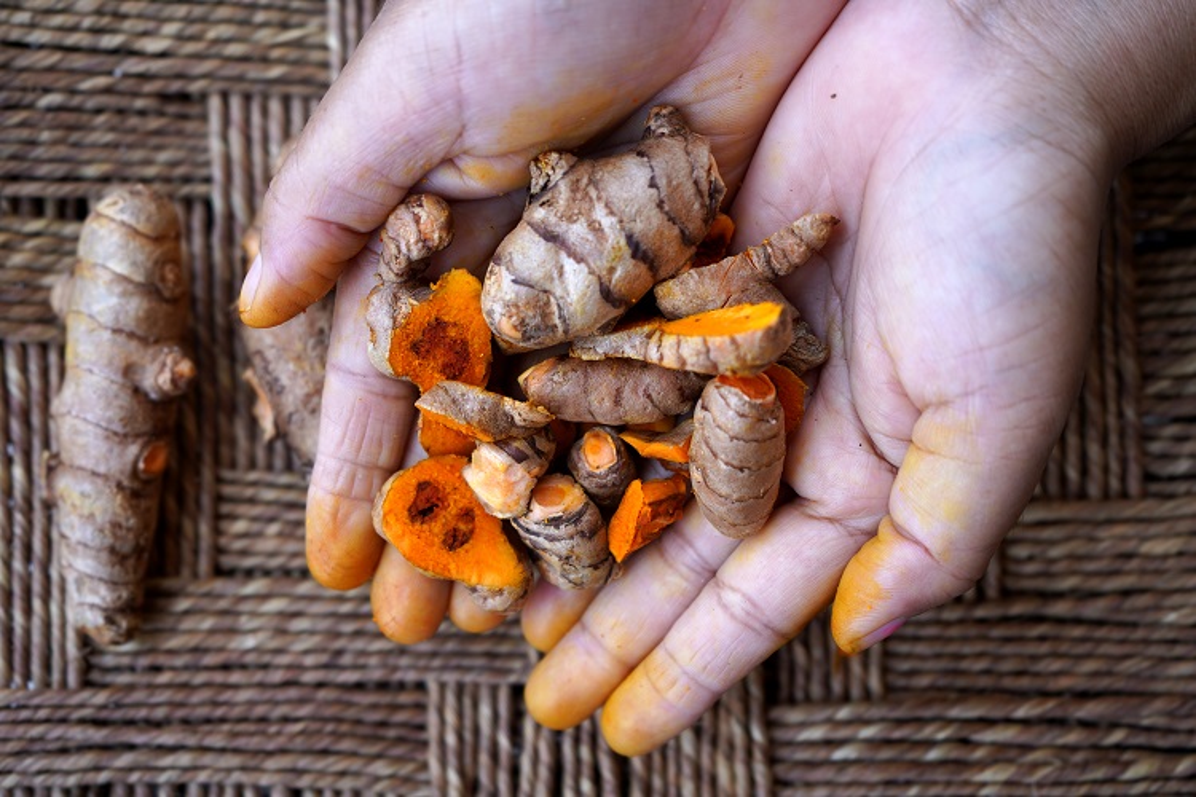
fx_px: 1428
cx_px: 598
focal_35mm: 43
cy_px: 398
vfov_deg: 31.2
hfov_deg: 45.4
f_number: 4.5
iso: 100
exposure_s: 1/125
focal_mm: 43
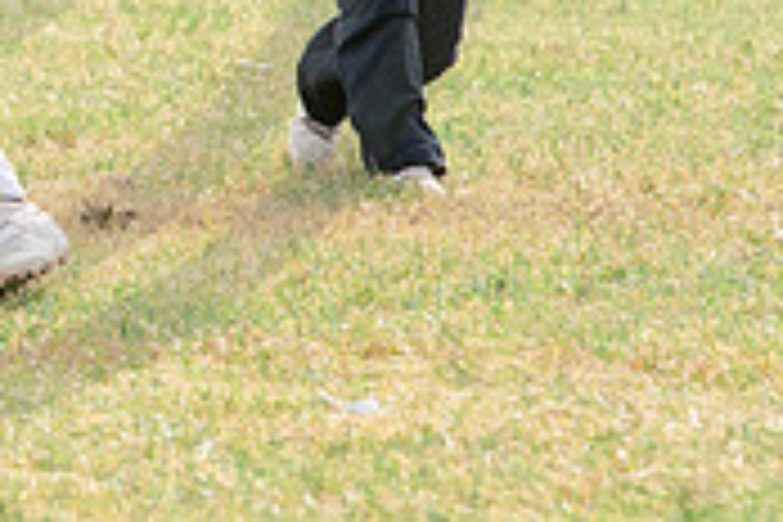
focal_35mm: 887
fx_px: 19291
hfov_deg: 2.3
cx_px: -580
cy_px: -26
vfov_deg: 1.5
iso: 400
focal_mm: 175
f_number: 5.6
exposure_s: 1/2000
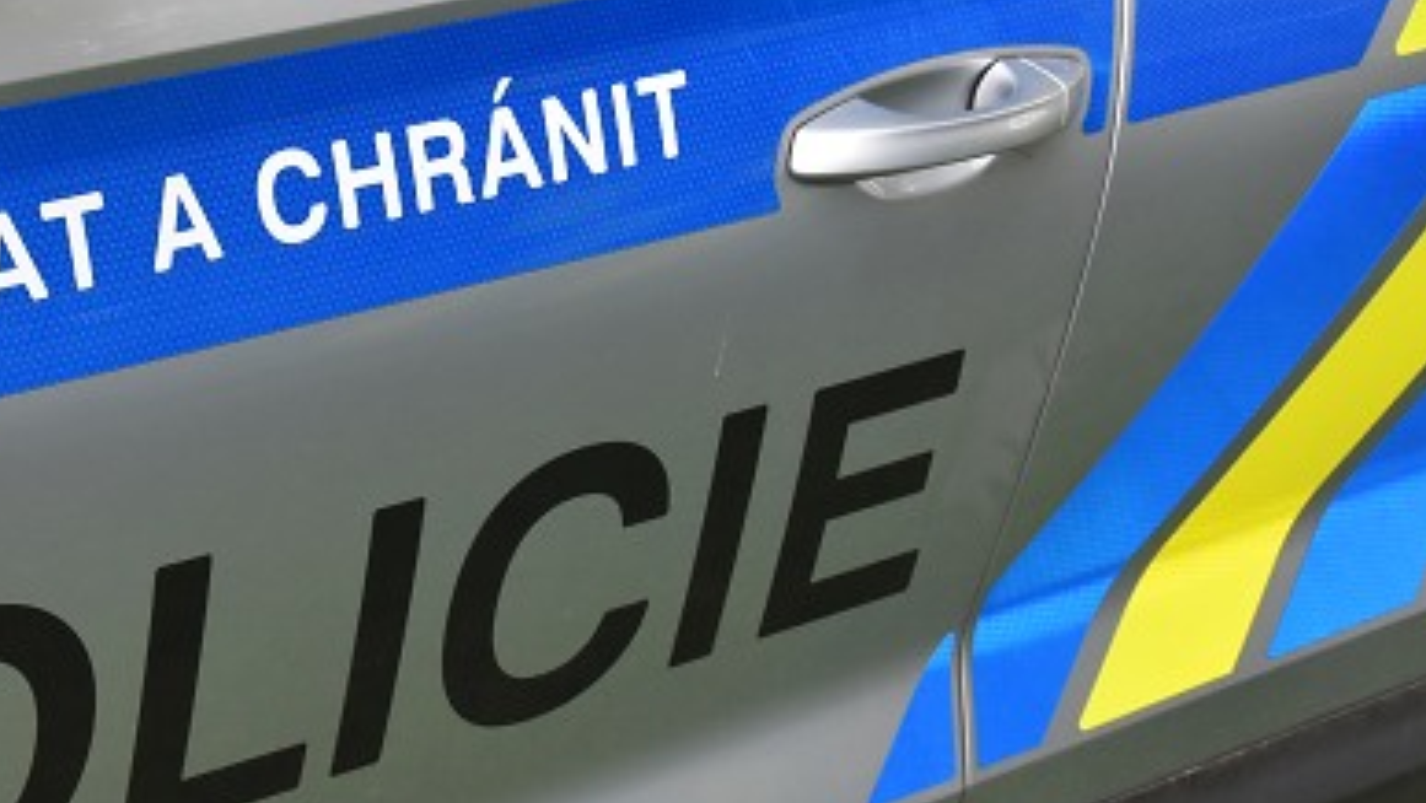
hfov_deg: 23.1
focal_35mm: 91
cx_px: 332
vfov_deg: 13.3
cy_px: 387
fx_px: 3442
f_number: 8
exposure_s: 1/320
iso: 800
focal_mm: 34
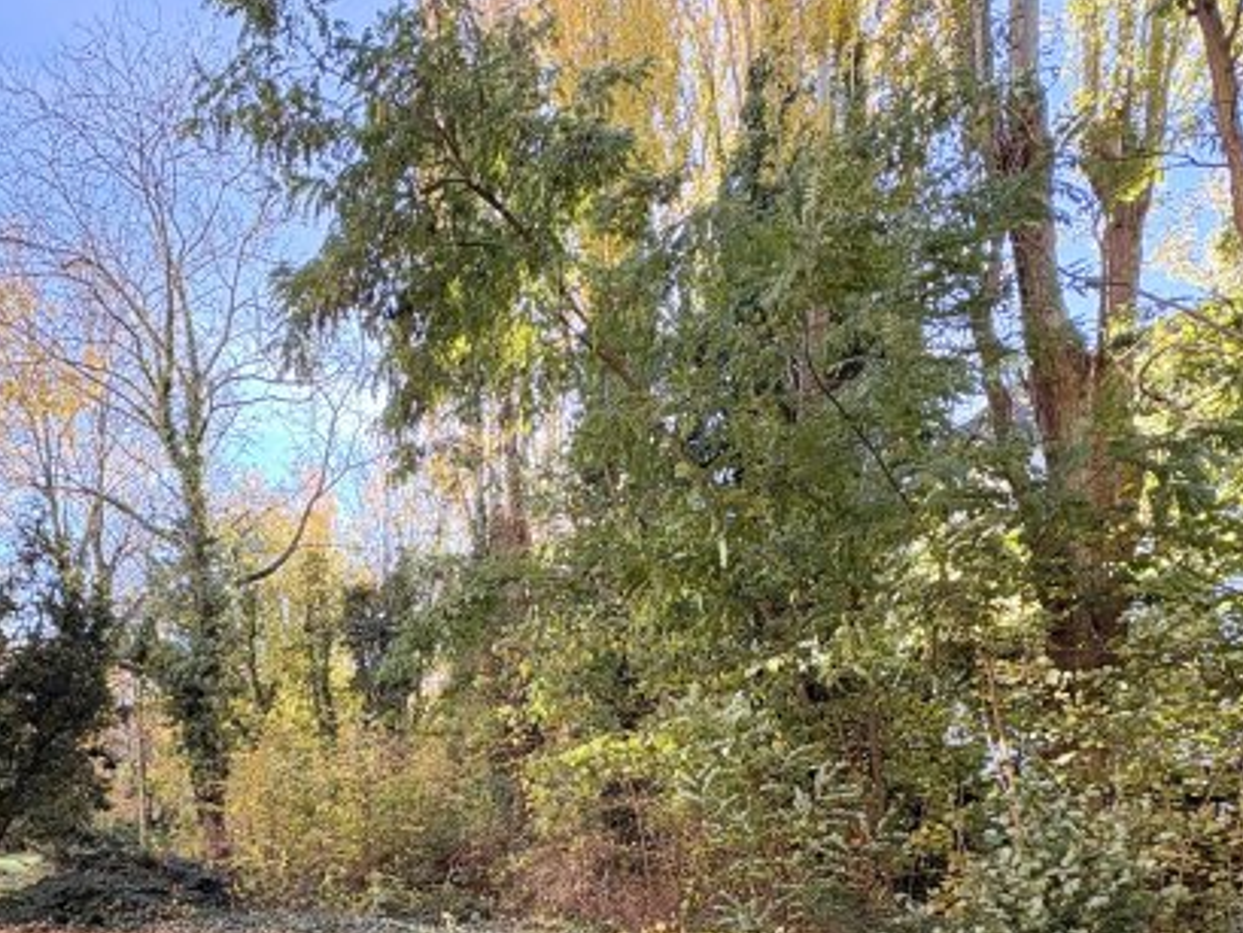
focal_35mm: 26
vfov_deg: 47.8
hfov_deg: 63.7
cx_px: 325
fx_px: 934
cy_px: 836
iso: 64
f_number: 2.2
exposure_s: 1/132
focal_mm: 2.22
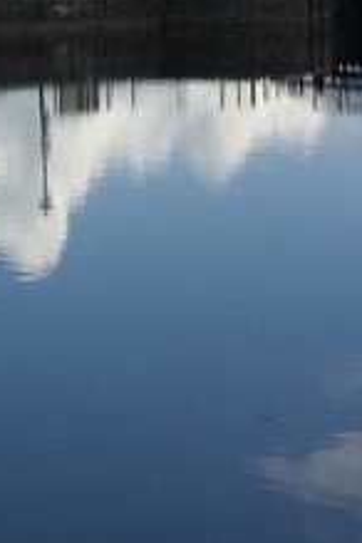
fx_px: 2489
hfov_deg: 8.0
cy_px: -161
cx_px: -345
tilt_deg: +2.5
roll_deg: -0.1
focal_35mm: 165
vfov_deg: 12.1
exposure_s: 1/2653
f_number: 2.2
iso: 25
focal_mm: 4.15
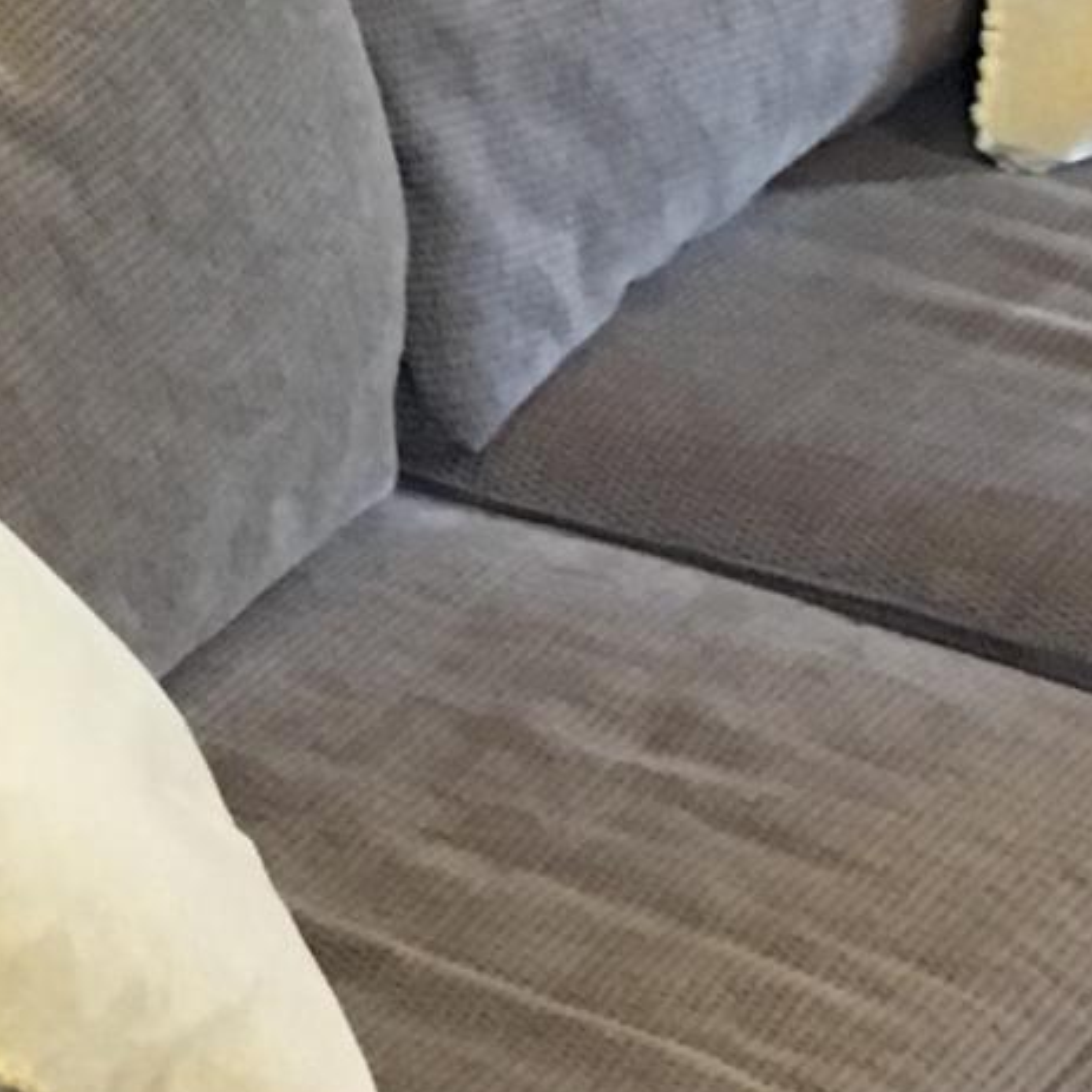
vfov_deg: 10.5
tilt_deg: -28.8
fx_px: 5925
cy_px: 229
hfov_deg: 10.2
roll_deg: +3.3
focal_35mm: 166
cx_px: -594
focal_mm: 4.15
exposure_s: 1/15
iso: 200
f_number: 2.2
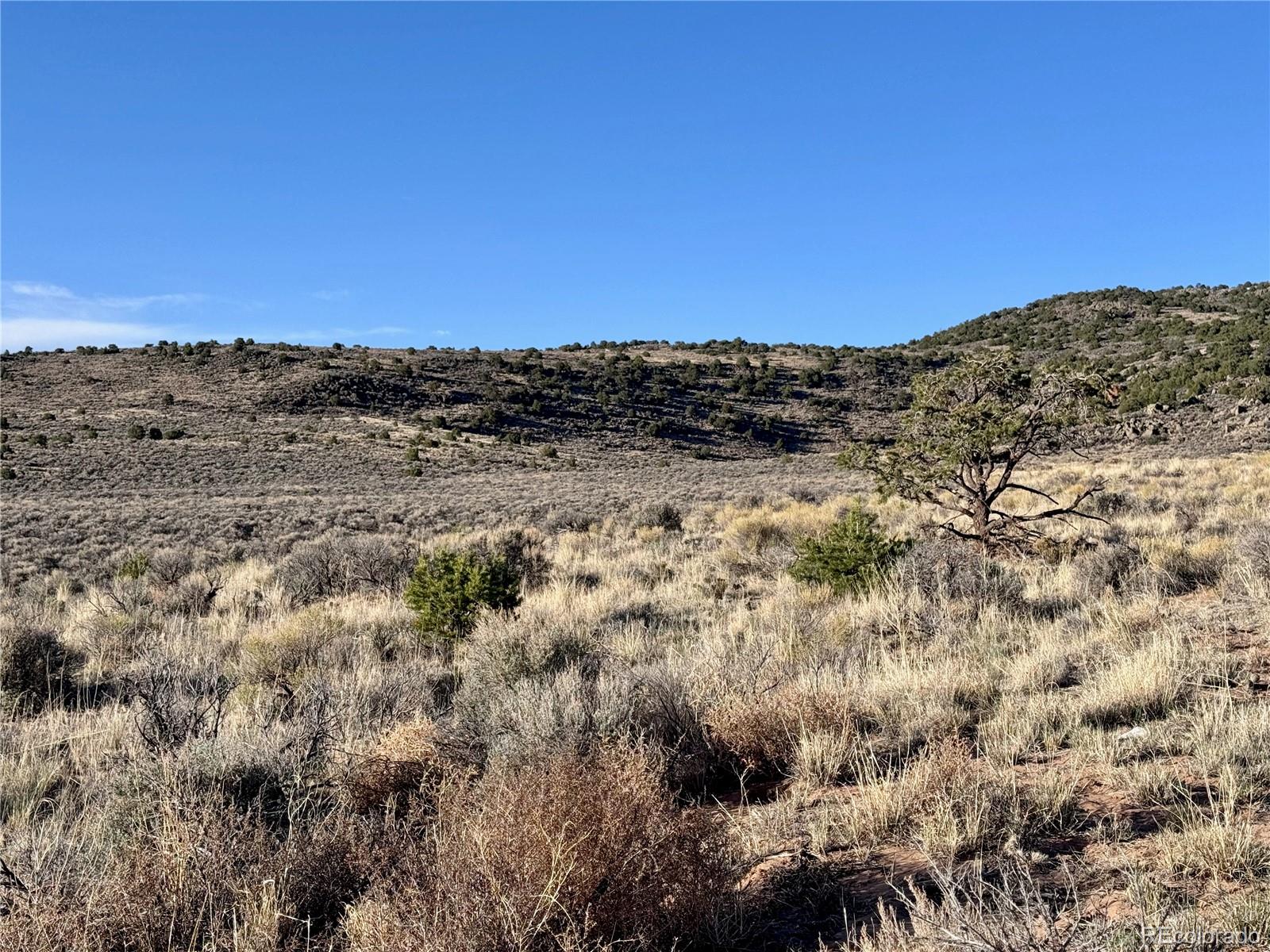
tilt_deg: +1.0
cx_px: 635
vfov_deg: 30.3
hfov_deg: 39.7
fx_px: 1761
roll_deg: -1.1
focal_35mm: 48
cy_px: 476
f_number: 1.78
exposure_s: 1/3425
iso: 64
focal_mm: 6.76
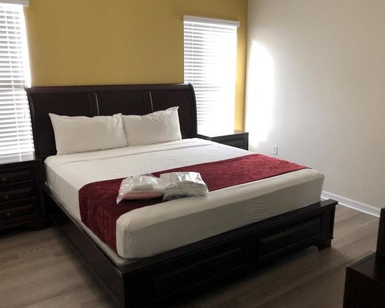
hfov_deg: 55.6
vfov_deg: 45.8
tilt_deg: -10.8
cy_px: 158
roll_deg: +2.0
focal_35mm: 32
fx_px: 364
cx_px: 206
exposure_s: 1/24
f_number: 1.8
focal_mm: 3.99
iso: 32
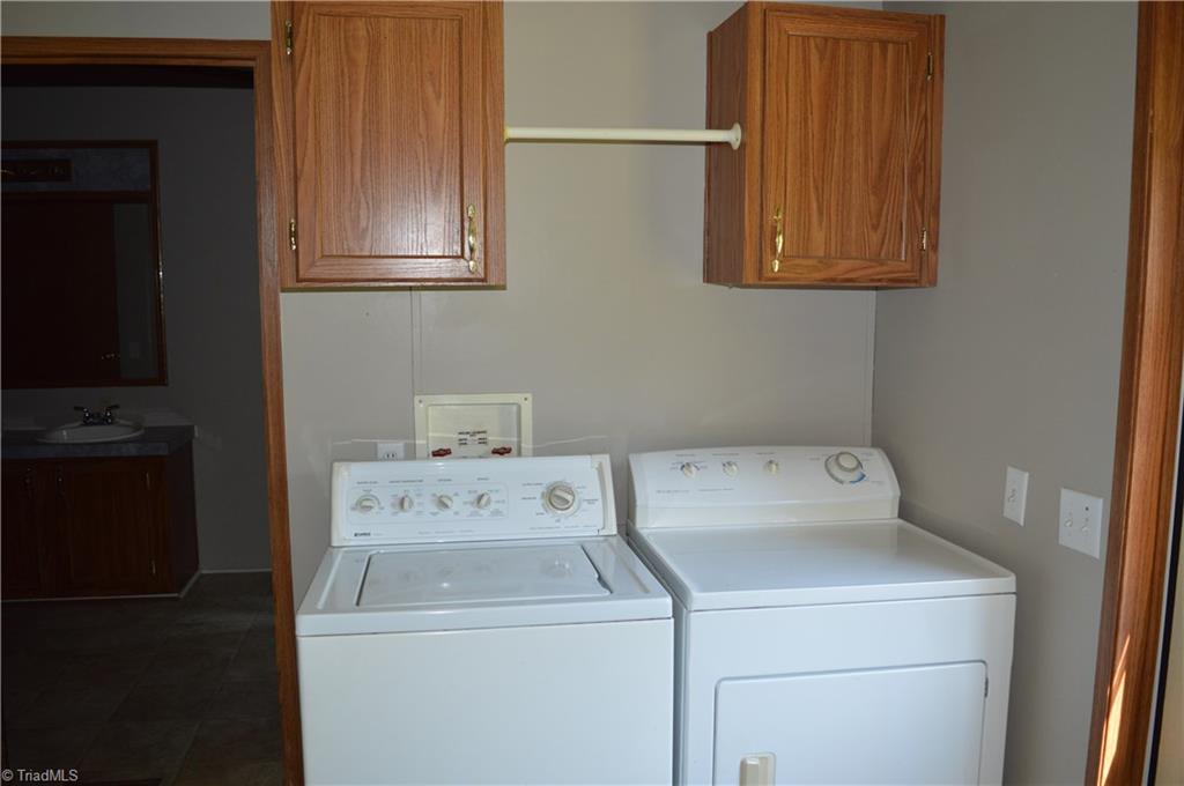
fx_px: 887
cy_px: 393
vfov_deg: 47.8
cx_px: 592
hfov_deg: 67.4
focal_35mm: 27
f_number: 4
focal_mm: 18
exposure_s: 1/125
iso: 400
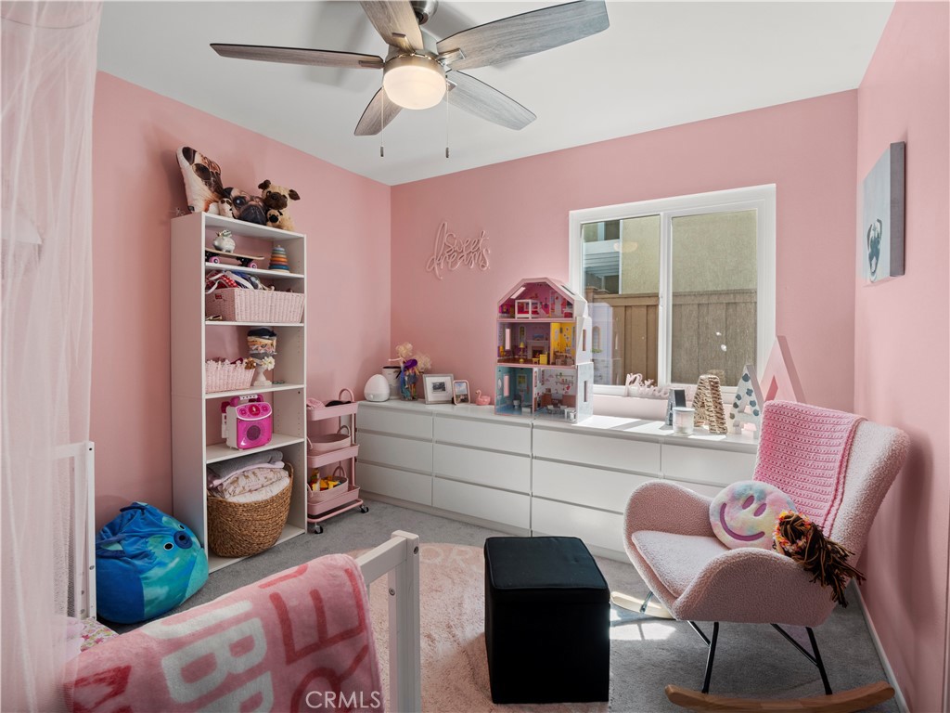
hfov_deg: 94.5
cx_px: 475
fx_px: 439
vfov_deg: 78.1
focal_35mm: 16
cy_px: 356
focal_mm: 8
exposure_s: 1/3
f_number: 8
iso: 200
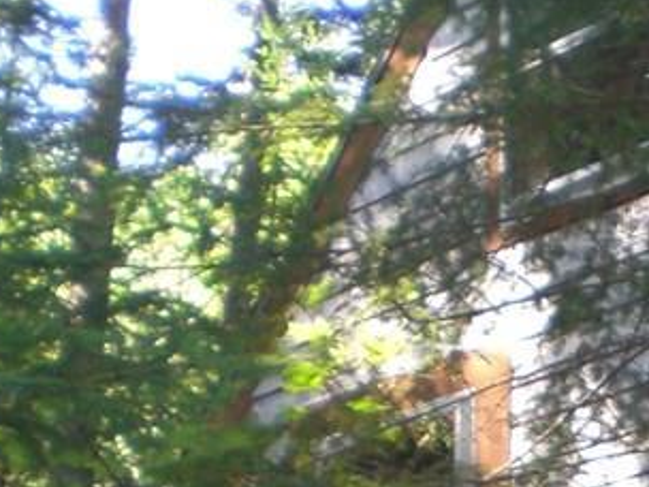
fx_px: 2400
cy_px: 694
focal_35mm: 128
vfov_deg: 11.2
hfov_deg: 14.9
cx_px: 754
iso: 200
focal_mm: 6.3
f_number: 3.1
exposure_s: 1/100
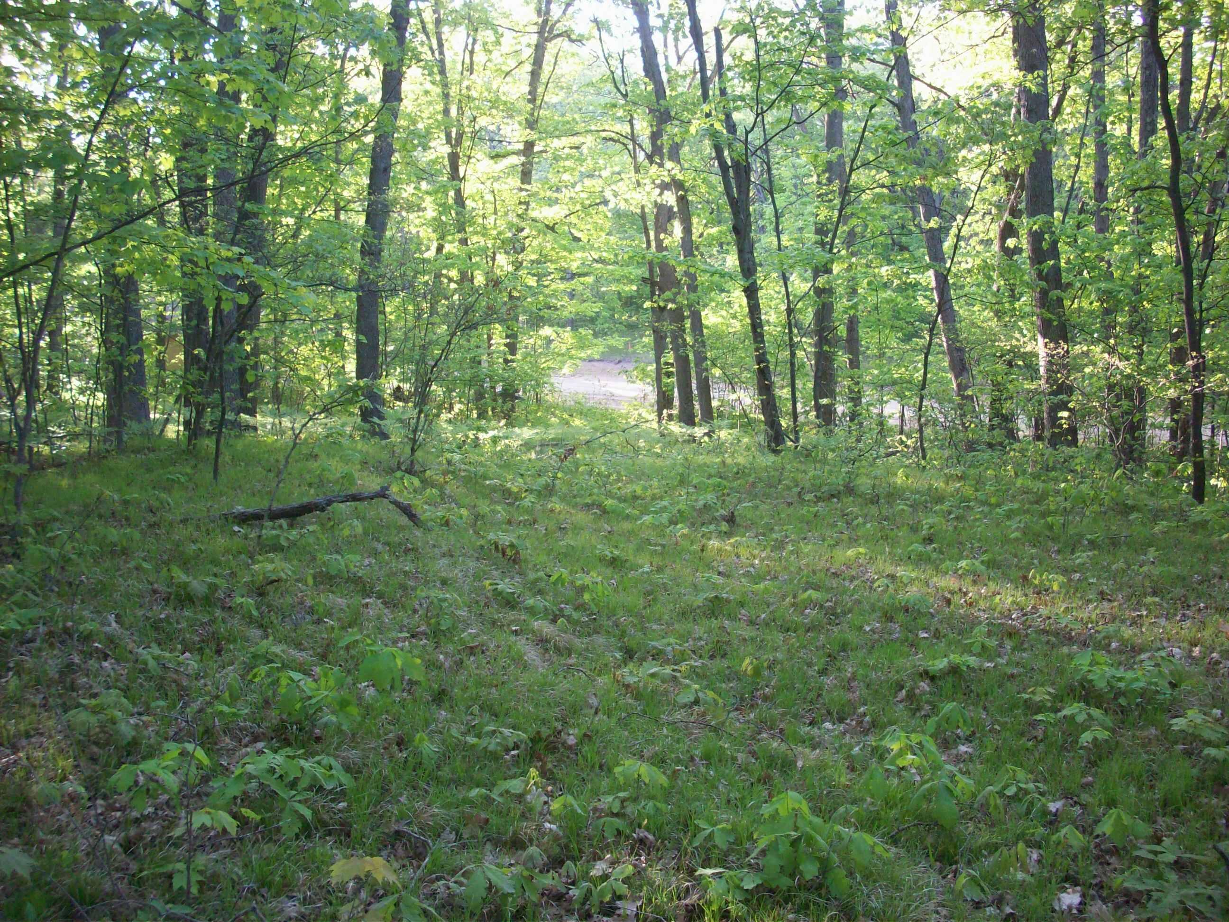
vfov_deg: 38.7
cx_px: 614
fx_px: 1314
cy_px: 461
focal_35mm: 37
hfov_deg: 50.1
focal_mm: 6.2
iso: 160
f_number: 2.8
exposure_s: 1/75.5
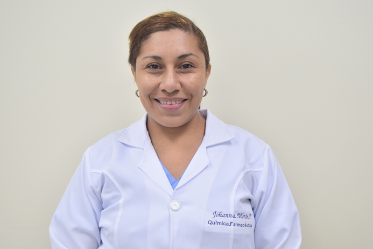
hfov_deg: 43.6
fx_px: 466
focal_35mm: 45
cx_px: 197
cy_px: 120
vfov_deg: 29.9
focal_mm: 26
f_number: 5
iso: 200
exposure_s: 1/25
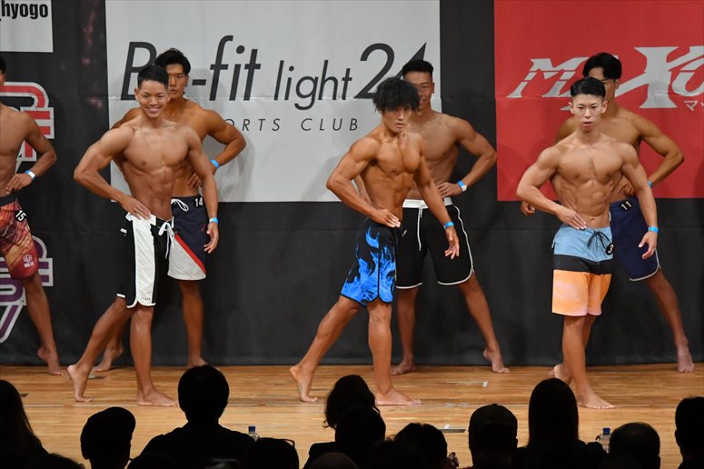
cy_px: 234
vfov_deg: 6.1
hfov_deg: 9.2
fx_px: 4398
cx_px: 352
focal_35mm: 225
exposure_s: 1/400
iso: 6400
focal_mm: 150
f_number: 5.6
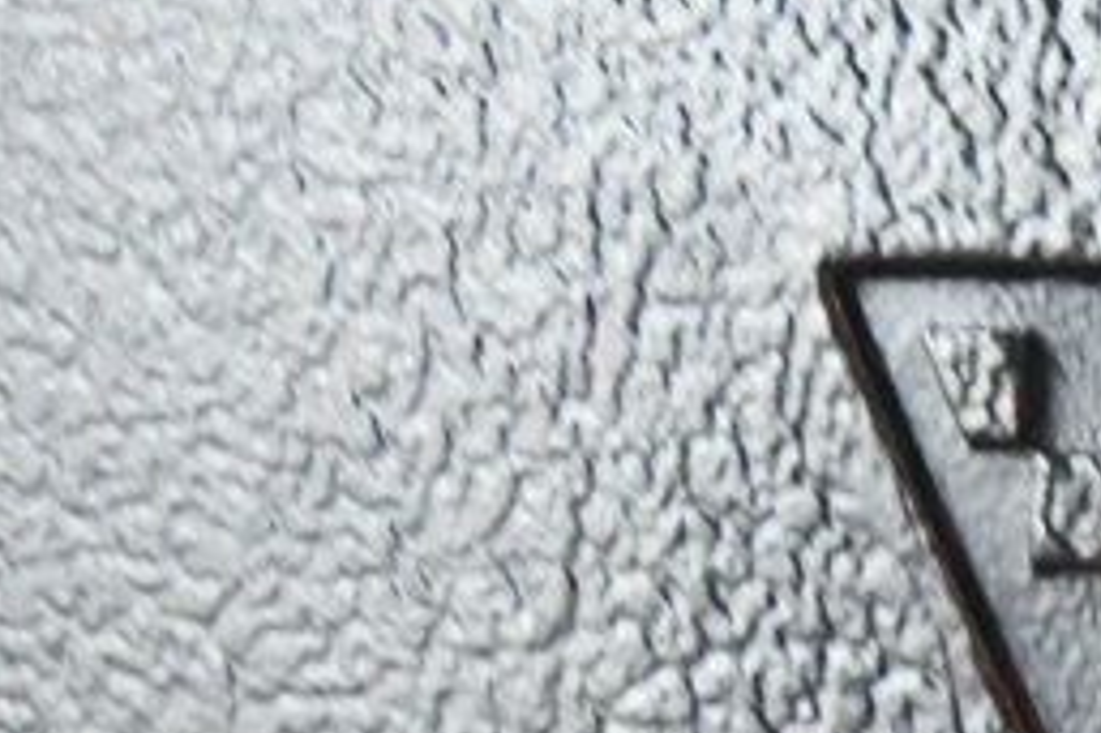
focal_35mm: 215
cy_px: 549
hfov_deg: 9.0
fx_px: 6571
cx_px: 2151
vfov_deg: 6.4
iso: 12800
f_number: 5
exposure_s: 1/50
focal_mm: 36
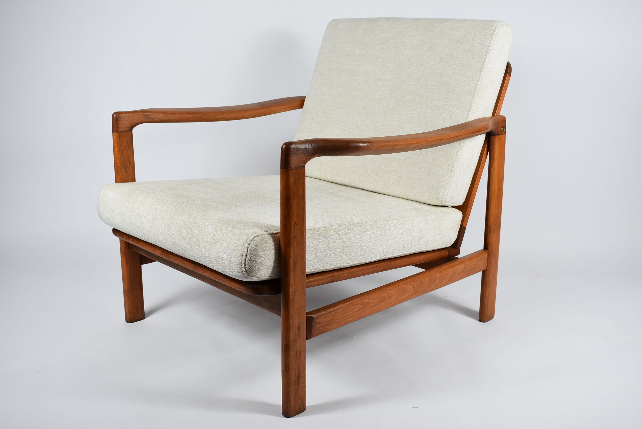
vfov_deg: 34.7
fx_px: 687
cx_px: 320
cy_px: 219
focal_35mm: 39
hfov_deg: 50.1
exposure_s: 1/125
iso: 800
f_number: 5.6
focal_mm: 25
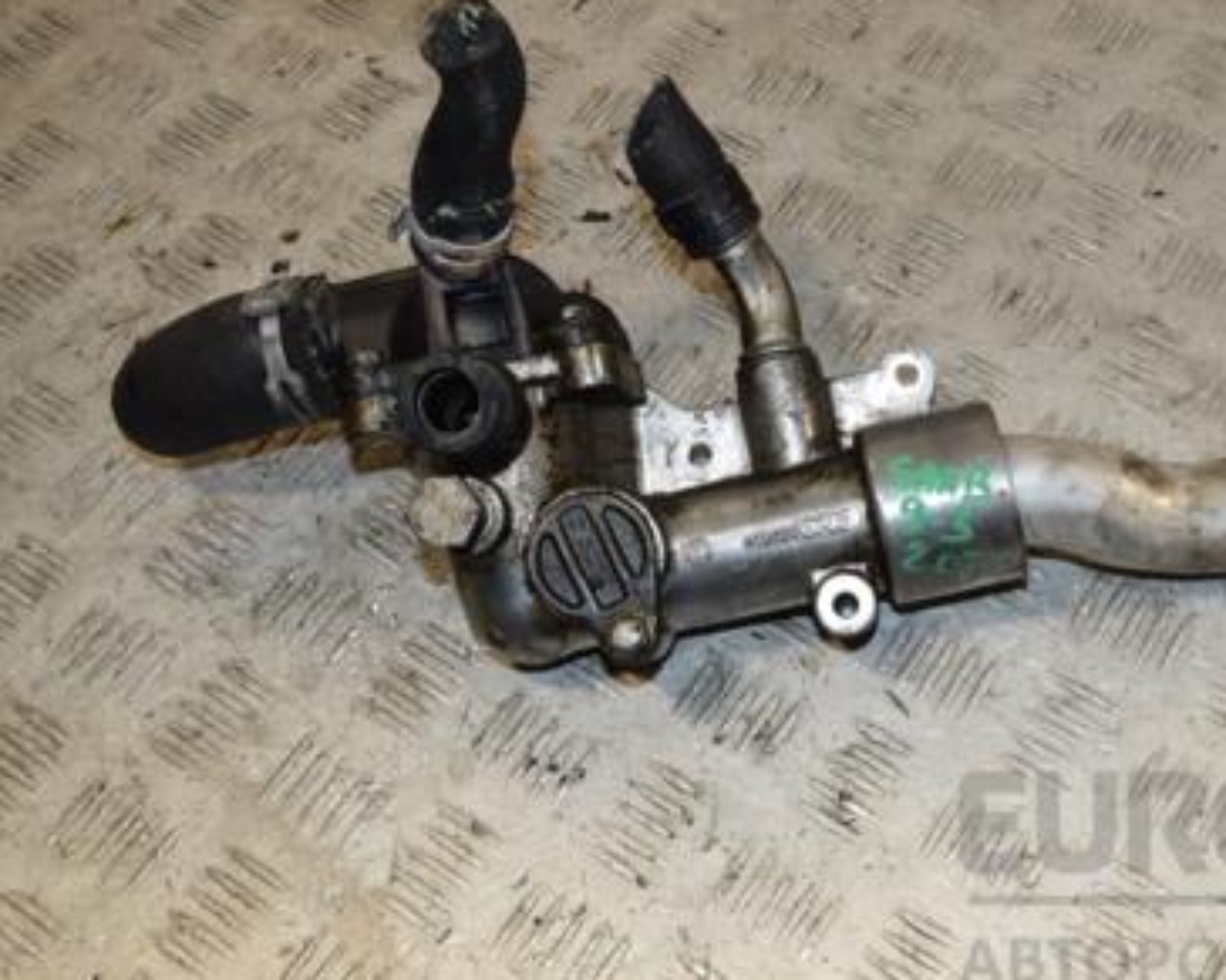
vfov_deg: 29.6
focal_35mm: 51
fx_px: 1850
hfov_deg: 36.0
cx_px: 896
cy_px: 374
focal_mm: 22
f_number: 8
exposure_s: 1/200
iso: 800
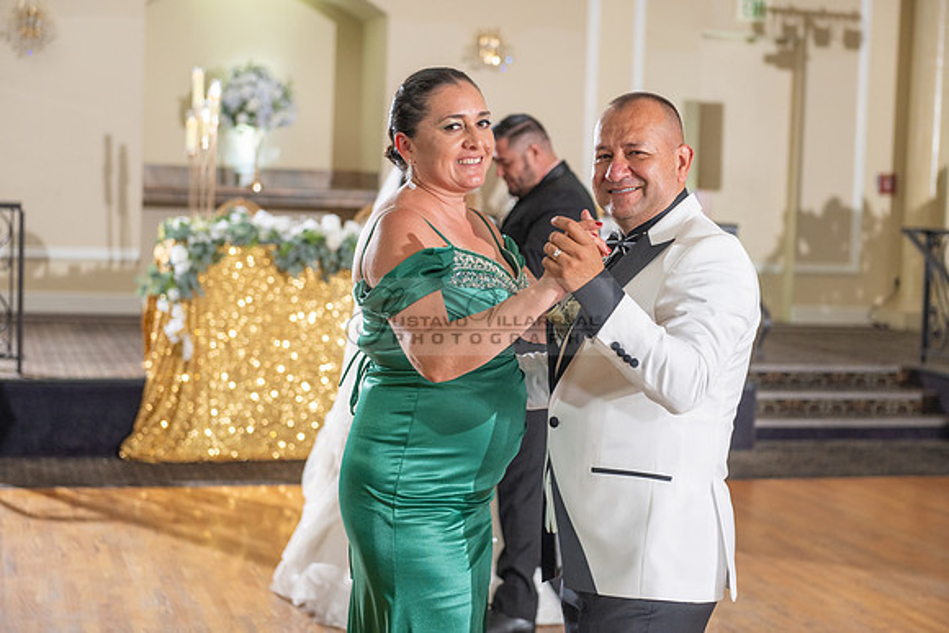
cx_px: 474
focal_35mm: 70
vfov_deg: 19.5
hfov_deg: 28.8
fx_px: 1846
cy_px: 316
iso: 800
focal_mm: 70
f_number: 4
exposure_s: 1/160
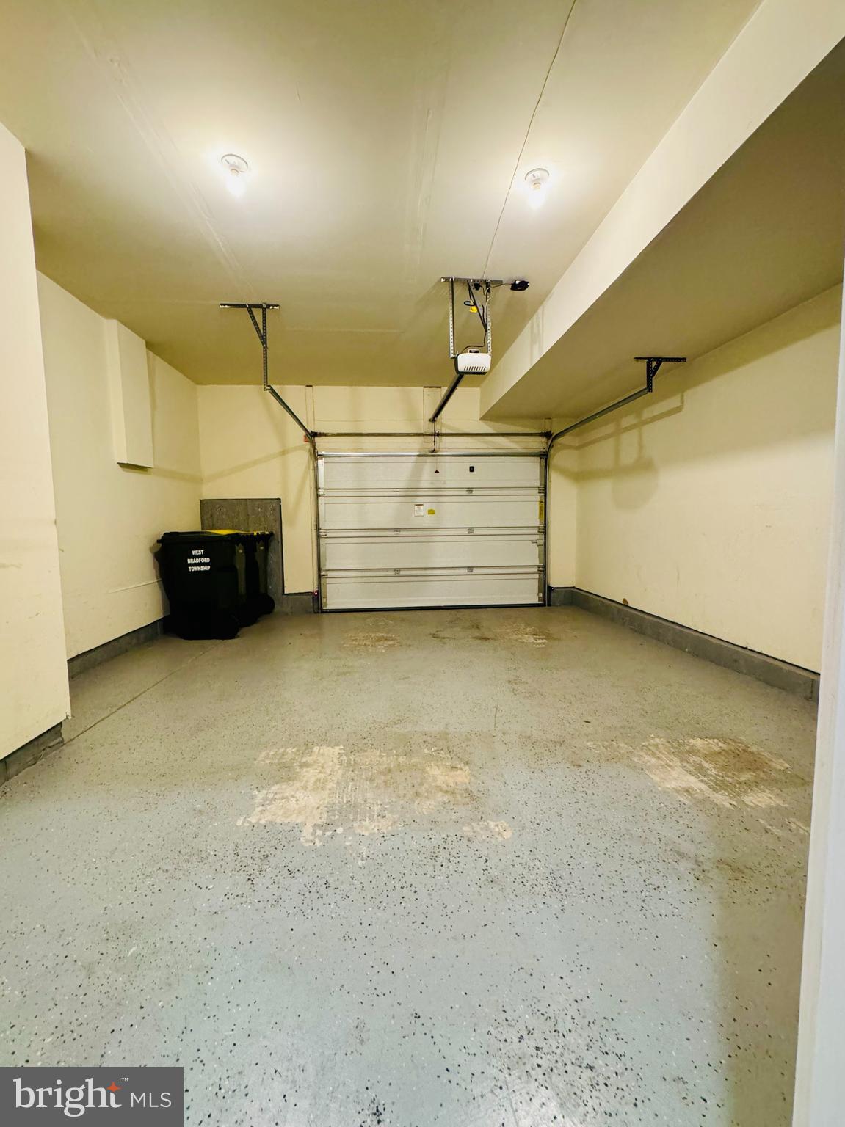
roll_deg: +1.6
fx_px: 456
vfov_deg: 102.1
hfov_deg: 85.6
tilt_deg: -6.6
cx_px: 422
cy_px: 564
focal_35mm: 14
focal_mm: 2.22
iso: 800
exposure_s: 1/60
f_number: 2.2
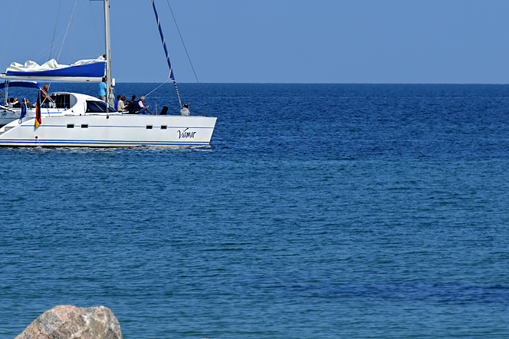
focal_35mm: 217
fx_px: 3066
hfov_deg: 9.5
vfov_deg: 6.3
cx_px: 146
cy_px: 40
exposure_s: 1/500
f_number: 7.1
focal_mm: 80
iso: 100
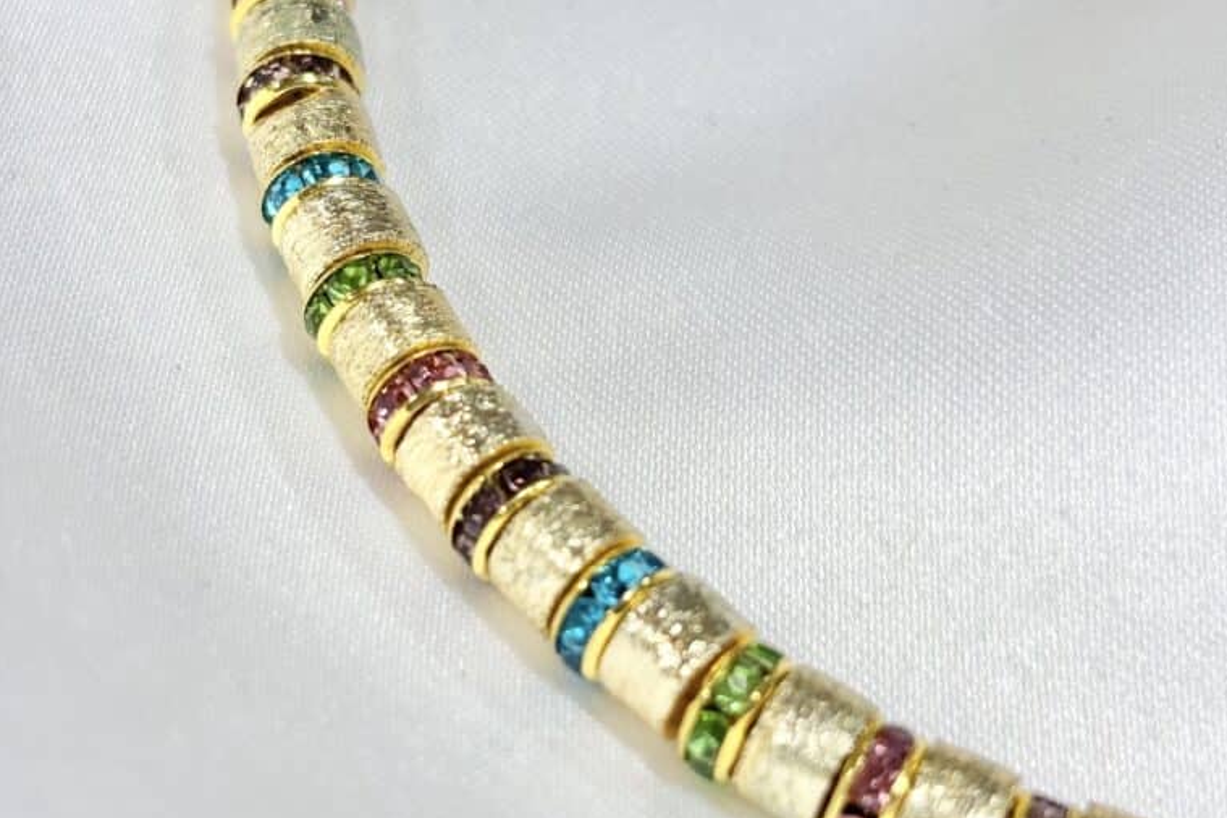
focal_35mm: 73
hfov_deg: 27.7
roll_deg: +9.5
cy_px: 359
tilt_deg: -38.6
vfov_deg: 18.7
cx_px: 618
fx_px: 2488
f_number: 1.6
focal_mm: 5.96
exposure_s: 1/234
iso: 32
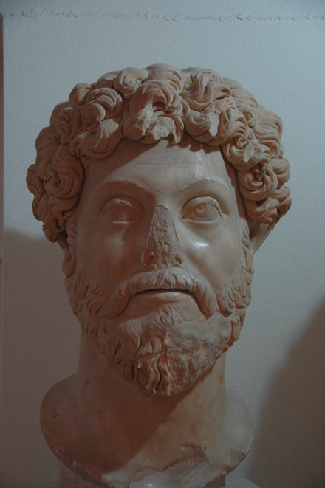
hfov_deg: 16.5
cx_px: 162
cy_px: 244
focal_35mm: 82
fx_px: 1118
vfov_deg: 24.6
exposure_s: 1/10
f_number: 4.8
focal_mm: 55
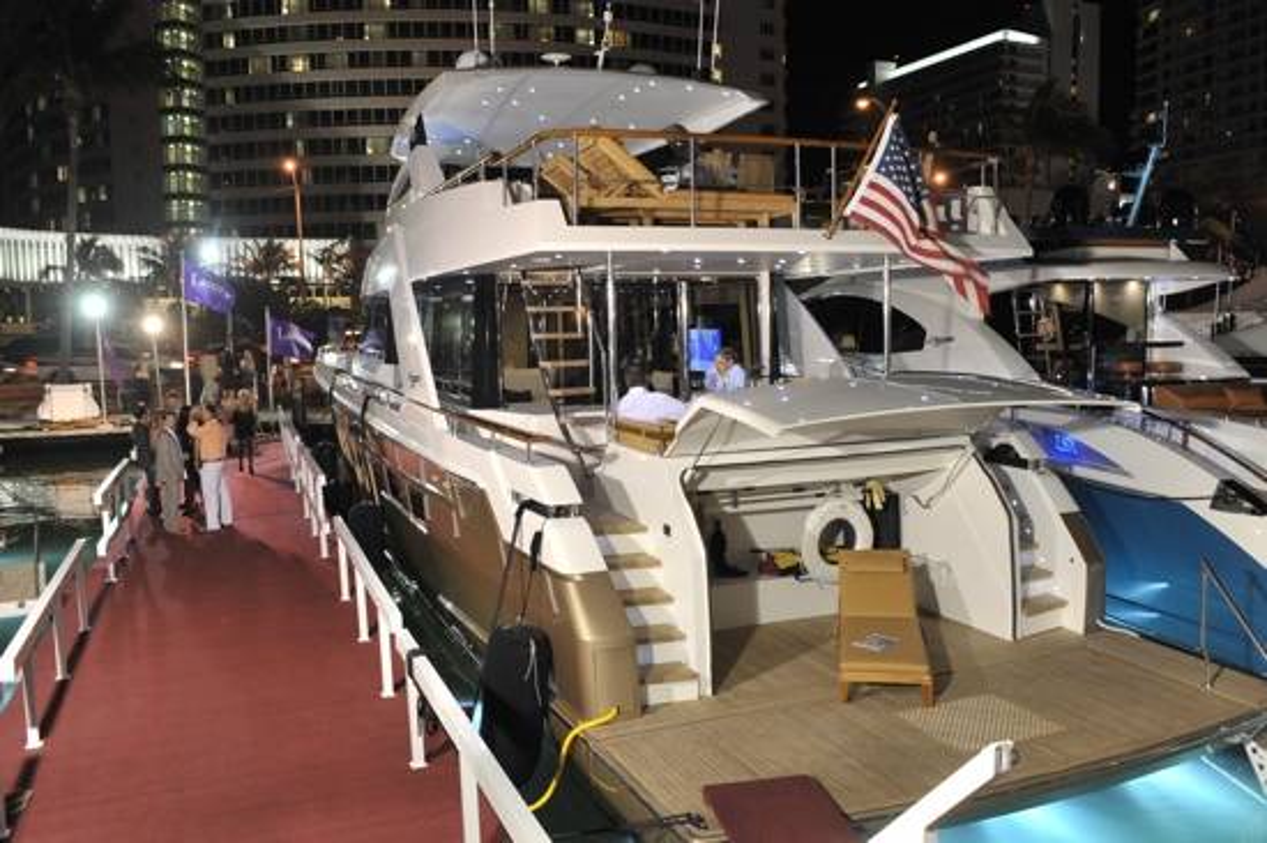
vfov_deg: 46.3
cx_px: 634
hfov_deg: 65.5
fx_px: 985
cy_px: 422
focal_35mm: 28
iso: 640
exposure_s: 1/20
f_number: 4
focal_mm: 28
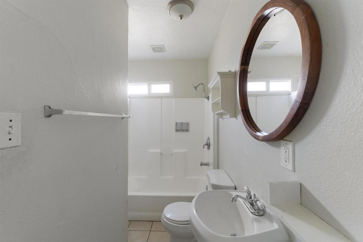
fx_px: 151
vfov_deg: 77.3
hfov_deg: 100.4
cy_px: 121
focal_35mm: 15
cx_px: 182
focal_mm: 10
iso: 100
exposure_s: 3.2
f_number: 9
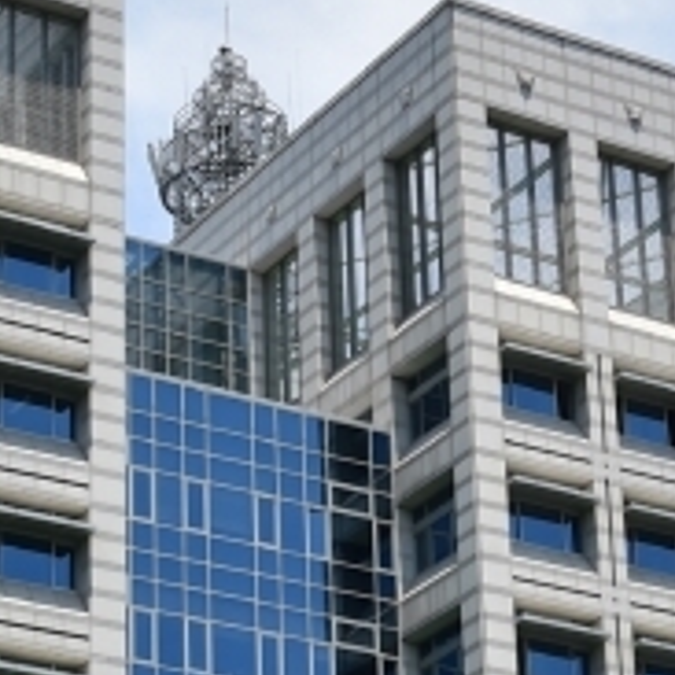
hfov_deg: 12.1
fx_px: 3177
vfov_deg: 12.1
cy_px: 548
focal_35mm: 144
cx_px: 380
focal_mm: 31
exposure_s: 1/250
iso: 250
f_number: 13
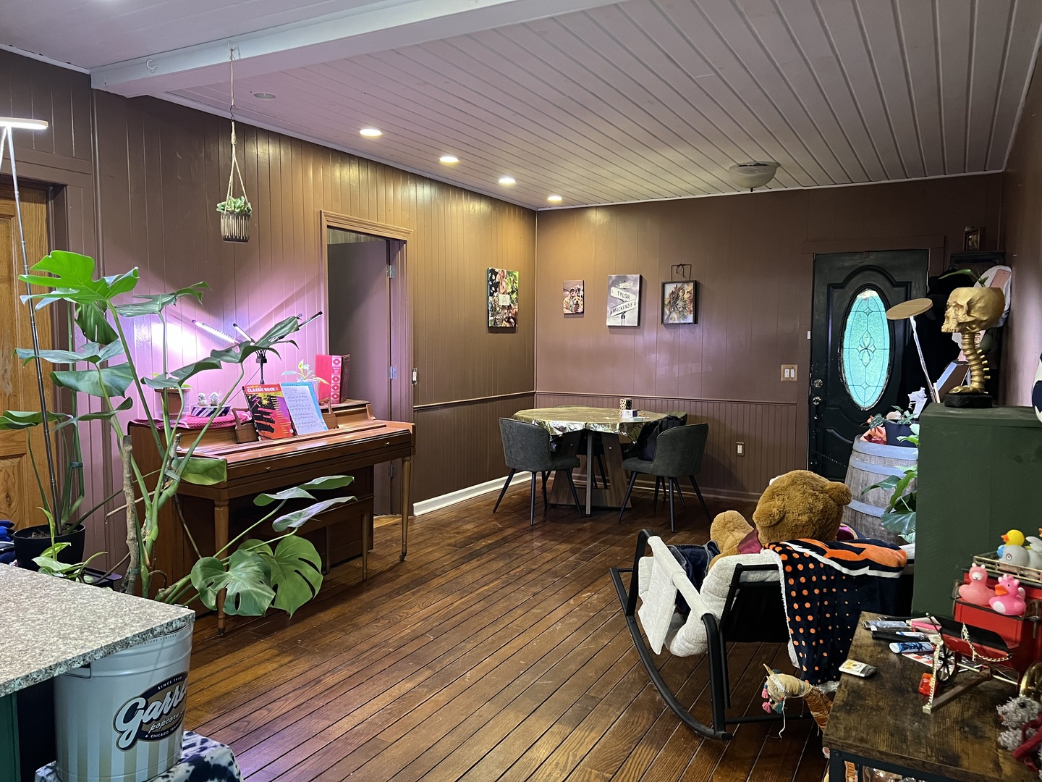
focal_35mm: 26
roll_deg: -0.8
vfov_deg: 53.1
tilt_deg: -4.0
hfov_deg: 67.3
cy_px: 391
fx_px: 783
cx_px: 521
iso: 400
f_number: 1.5
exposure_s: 1/60
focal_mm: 5.7
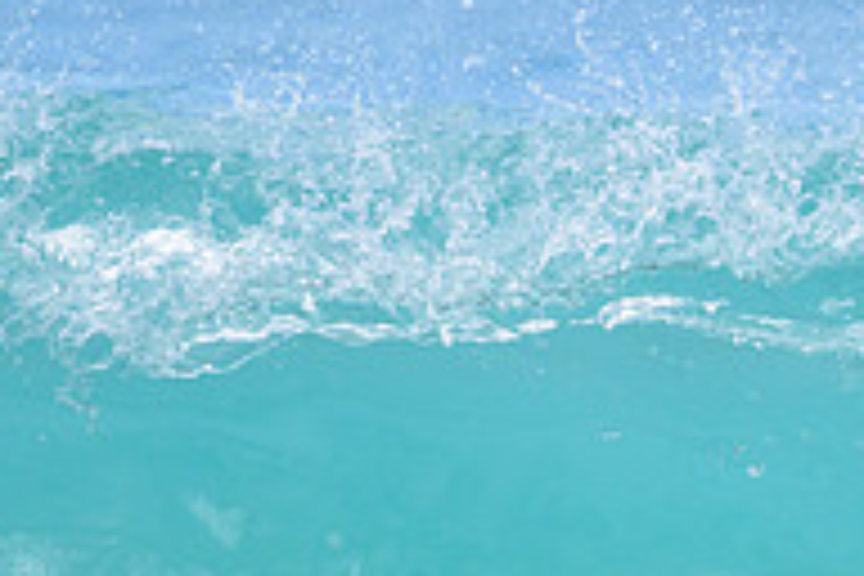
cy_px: 844
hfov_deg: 1.2
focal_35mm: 1688
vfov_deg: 0.8
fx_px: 40509
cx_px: 810
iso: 720
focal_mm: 560
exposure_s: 1/2000
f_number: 8
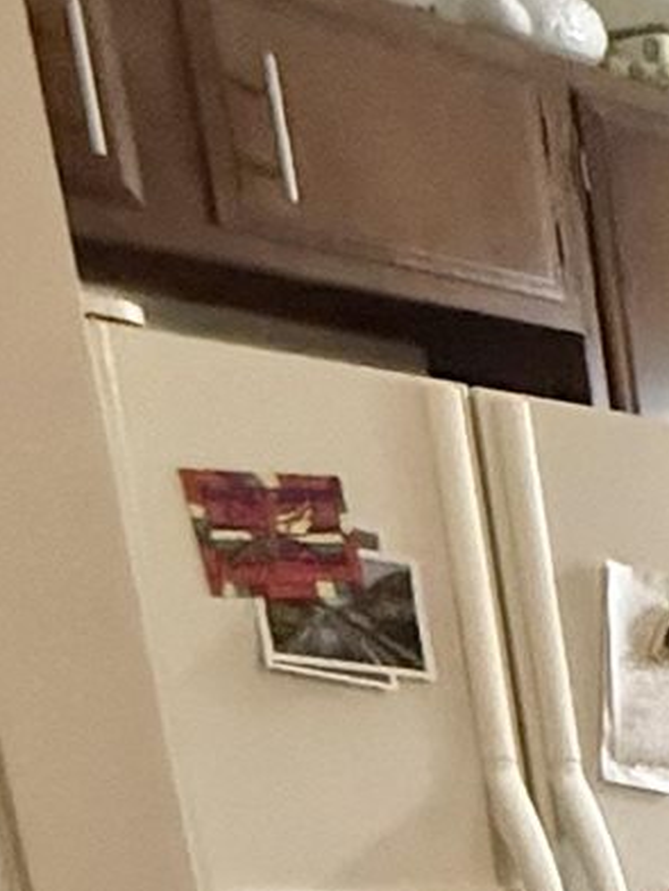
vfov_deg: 20.0
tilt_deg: -16.3
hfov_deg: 12.3
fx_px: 2112
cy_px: 1397
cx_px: 1794
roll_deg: -1.3
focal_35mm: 82
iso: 1000
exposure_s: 1/60
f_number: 2.2
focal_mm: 2.22
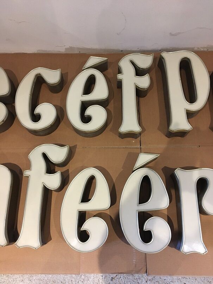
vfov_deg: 61.7
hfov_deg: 48.2
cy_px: 142
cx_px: 106
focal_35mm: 29
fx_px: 238
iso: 200
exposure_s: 1/20
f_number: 2.2
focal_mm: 4.15
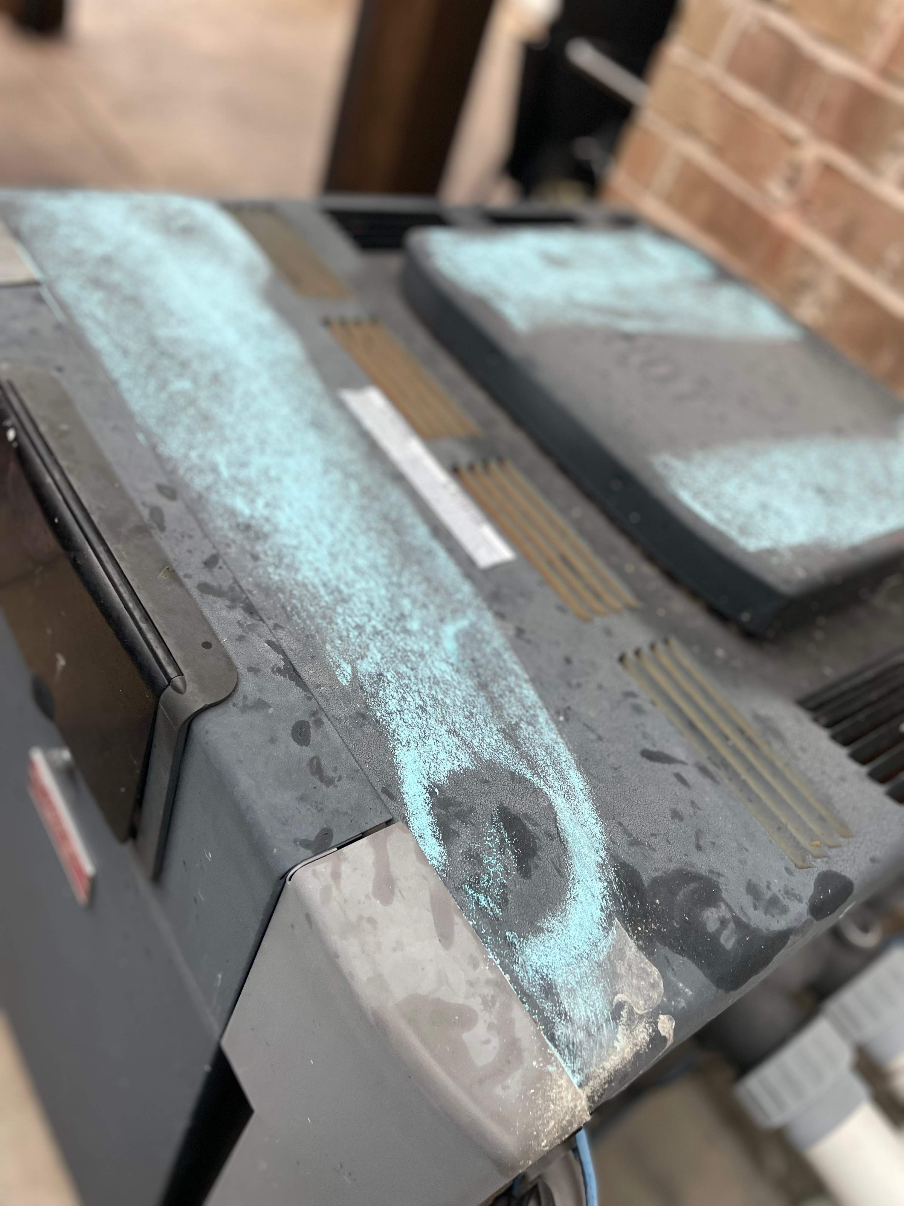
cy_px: 603
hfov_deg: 53.1
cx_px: 452
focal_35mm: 26
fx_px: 905
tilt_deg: -43.0
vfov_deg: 67.3
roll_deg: -24.6
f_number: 1.6
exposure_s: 1/60
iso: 200
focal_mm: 4.2
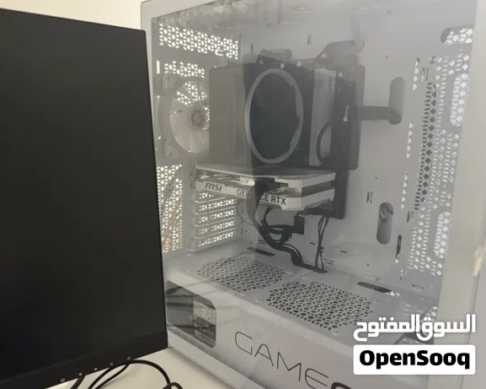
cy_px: 192
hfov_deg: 66.0
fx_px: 374
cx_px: 227
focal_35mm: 26
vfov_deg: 54.9
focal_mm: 6.76
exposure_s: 1/33
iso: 1000
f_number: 1.78
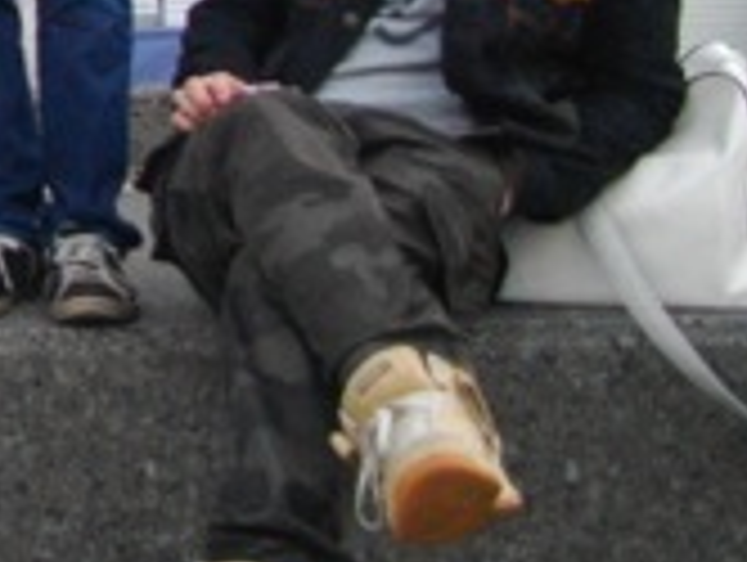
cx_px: -490
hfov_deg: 15.6
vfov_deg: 12.6
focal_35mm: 112
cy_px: -256
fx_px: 2420
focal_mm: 5.7
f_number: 2.9
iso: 200
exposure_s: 1/50
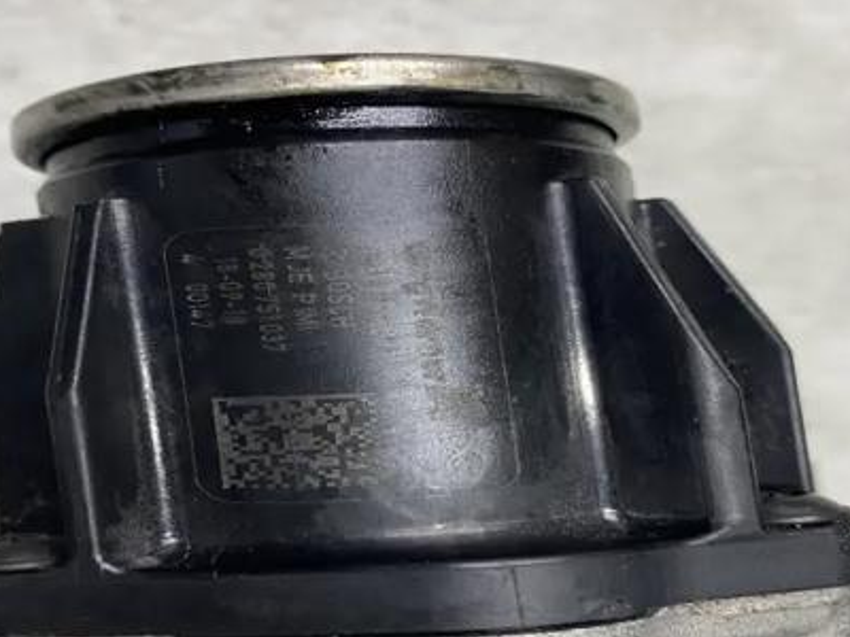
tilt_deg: -74.5
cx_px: 395
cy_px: 367
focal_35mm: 40
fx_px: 982
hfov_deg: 46.8
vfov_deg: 35.9
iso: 100
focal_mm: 4.25
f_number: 1.8
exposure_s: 1/50
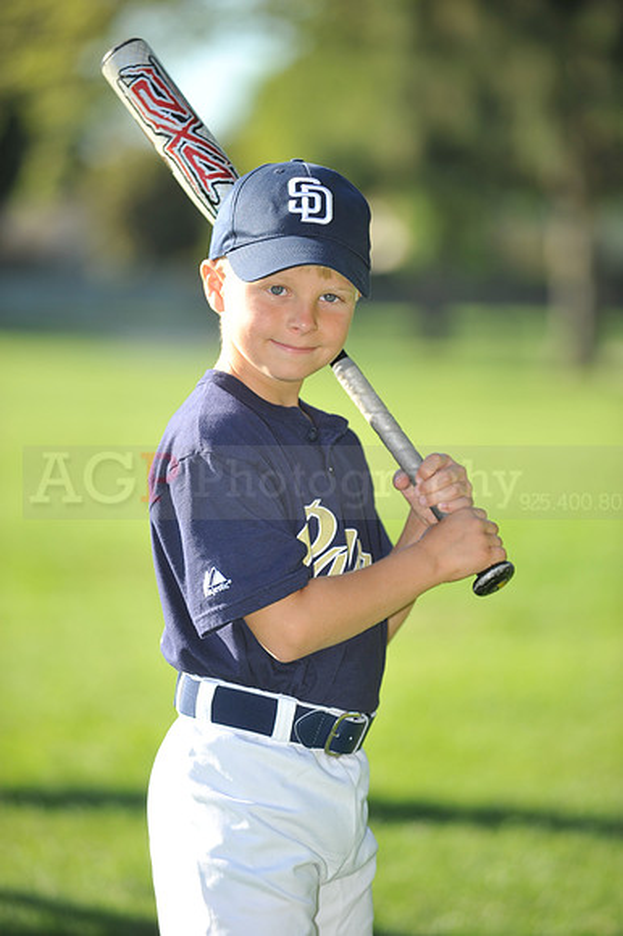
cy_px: 468
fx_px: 5197
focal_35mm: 200
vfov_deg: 10.3
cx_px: 312
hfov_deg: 6.9
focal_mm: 200
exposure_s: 1/640
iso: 200
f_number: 4
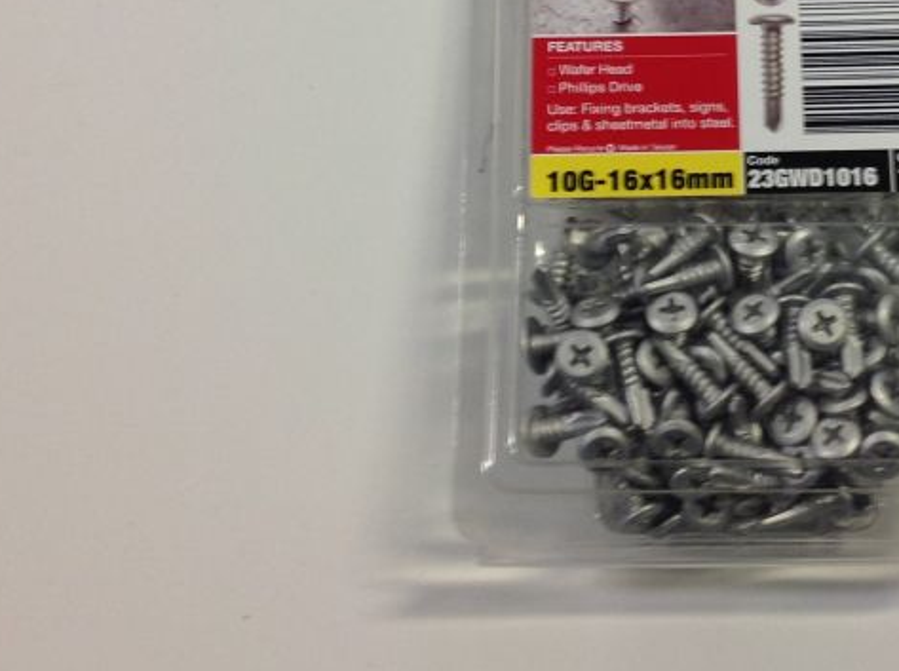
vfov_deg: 19.5
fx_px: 1918
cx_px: 709
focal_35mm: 74
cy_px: 79
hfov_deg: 25.9
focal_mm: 4.28
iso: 64
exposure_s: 1/17
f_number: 2.4
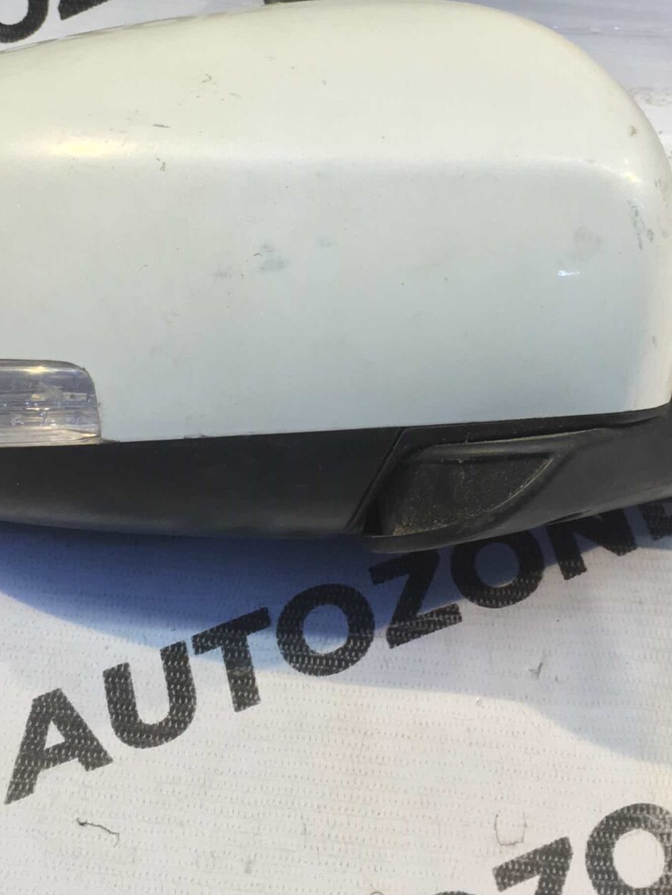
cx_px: 327
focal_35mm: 64
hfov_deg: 22.9
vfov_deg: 29.8
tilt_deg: -47.2
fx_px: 1657
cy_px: 221
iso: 40
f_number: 2.2
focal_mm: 4.15
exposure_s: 1/33
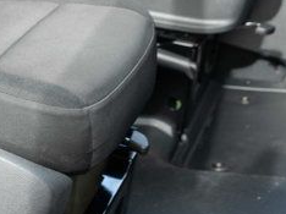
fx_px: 974
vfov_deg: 11.8
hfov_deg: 16.2
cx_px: -33
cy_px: -144
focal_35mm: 118
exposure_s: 1/320
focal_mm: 28
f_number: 4
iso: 500
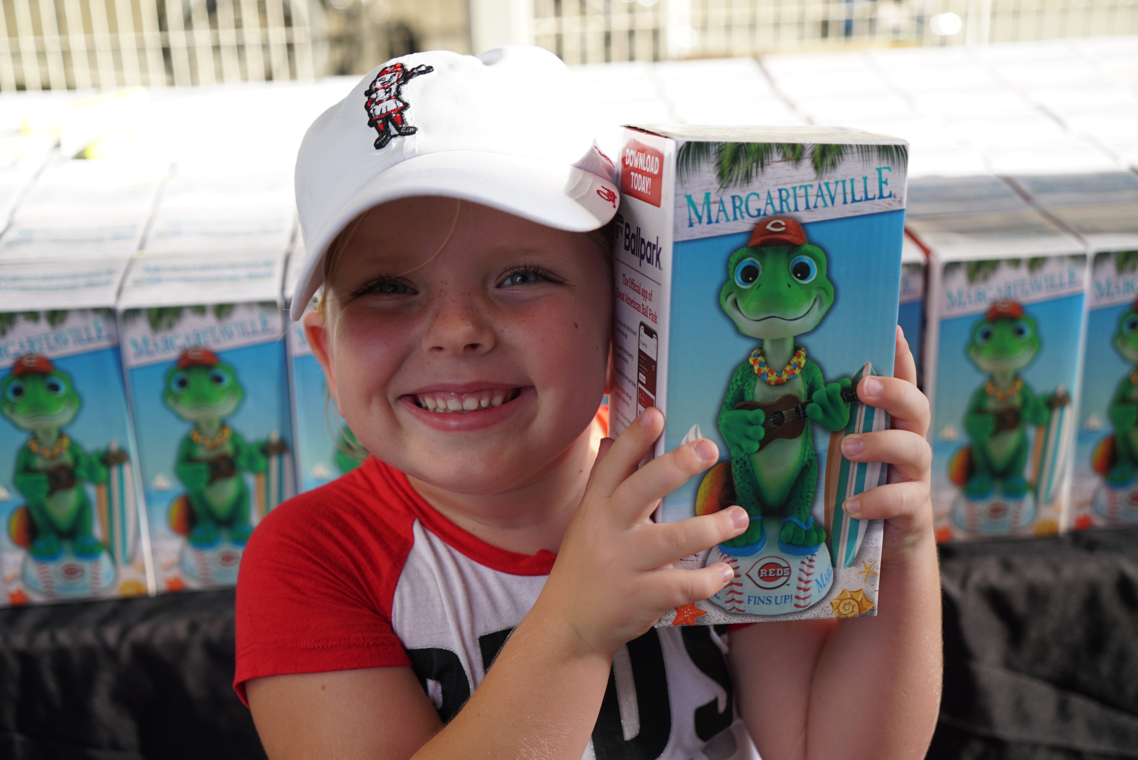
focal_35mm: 49
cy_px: 380
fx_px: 1550
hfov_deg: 40.3
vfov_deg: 27.6
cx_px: 569
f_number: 4
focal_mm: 49
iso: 125
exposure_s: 1/160
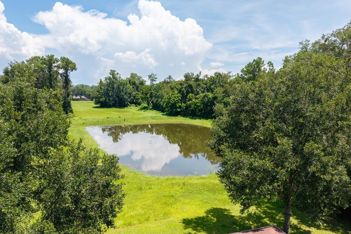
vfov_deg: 49.4
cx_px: 173
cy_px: 135
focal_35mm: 26
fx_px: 253
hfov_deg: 69.4
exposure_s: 1/5000
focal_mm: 8.67
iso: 210
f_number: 1.8
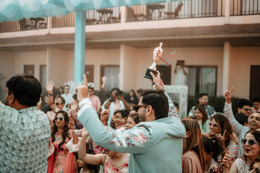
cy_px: 86
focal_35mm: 35
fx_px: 253
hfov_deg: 54.4
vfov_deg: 37.9
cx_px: 130
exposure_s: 1/1000
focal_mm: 35
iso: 80
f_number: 1.4
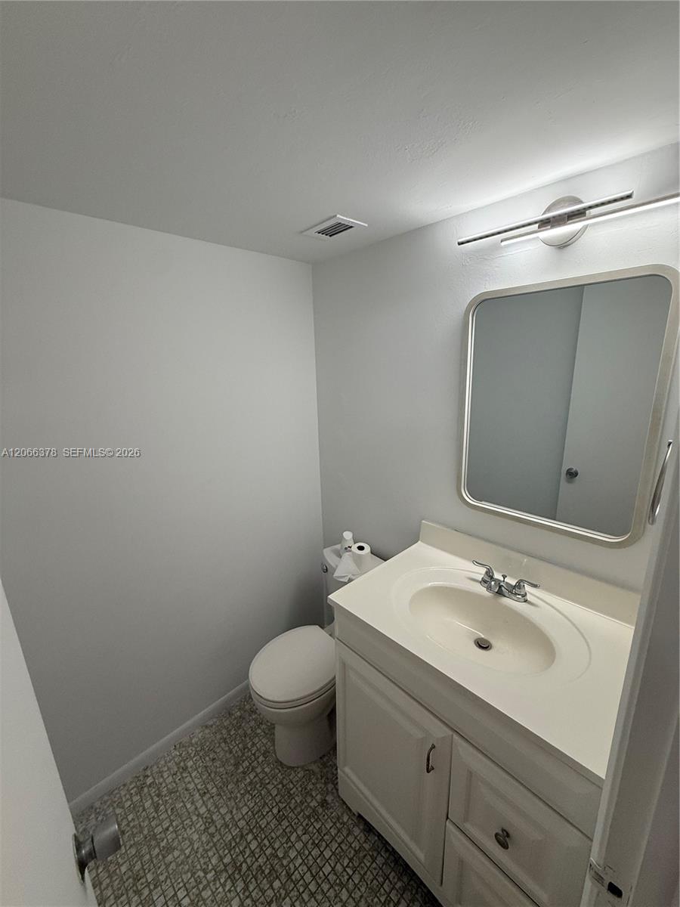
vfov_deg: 102.1
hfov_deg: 85.7
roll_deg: +1.2
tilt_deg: -13.9
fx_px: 367
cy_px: 454
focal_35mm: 14
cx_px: 340
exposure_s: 1/120
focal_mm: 2.22
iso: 200
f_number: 2.2
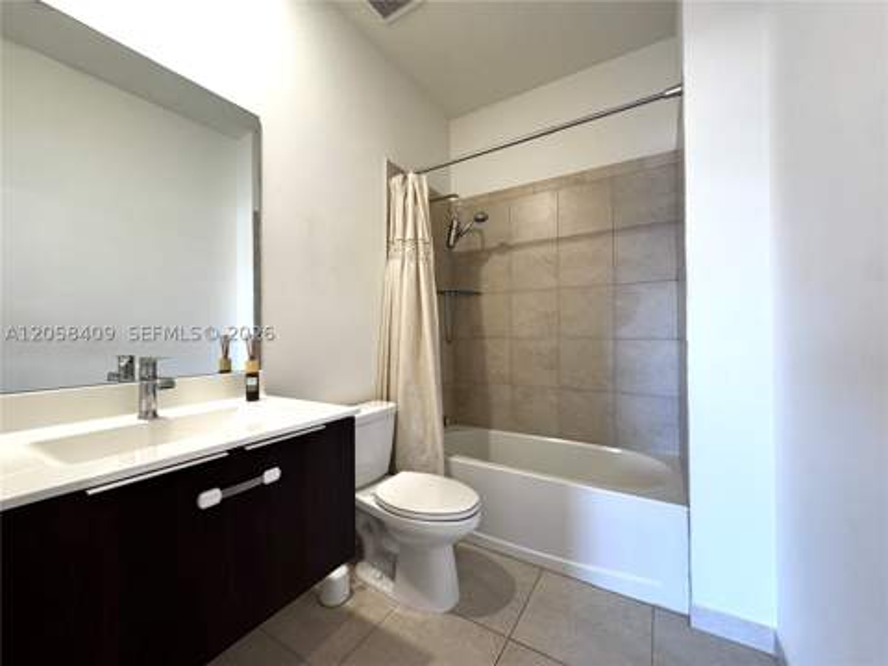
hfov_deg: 102.1
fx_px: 359
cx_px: 444
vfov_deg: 85.7
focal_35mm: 14
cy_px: 333
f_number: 2.2
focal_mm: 2.22
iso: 200
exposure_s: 1/60
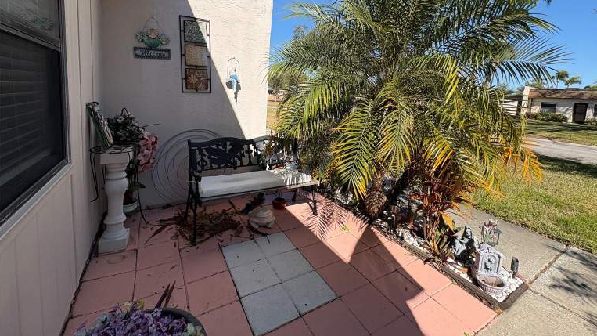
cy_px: 118
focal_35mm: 16
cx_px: 309
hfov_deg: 99.3
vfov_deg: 65.7
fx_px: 253
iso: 40
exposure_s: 1/1198
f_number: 2.2
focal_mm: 2.22
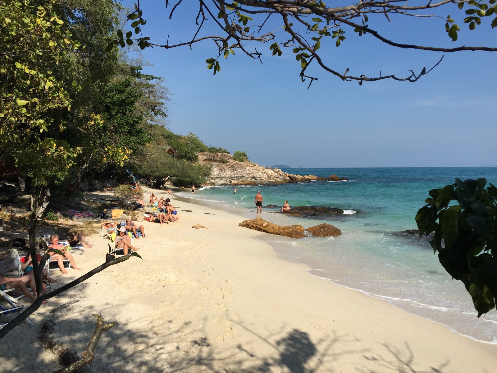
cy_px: 186
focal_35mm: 29
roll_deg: -0.5
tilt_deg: -2.4
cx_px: 248
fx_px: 416
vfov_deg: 48.2
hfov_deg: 61.7
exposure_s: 1/3049
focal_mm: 4.15
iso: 32
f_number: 2.2
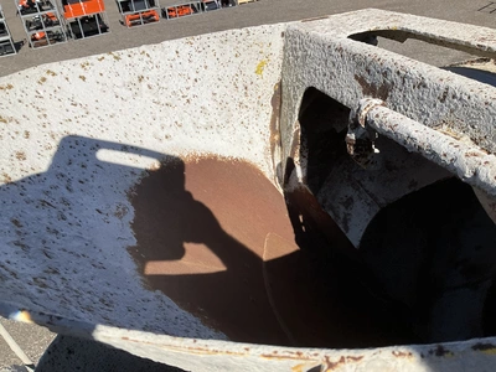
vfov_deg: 48.2
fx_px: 416
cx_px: 248
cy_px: 186
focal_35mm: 29
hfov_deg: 61.7
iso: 25
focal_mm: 3
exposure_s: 1/2667
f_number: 1.8
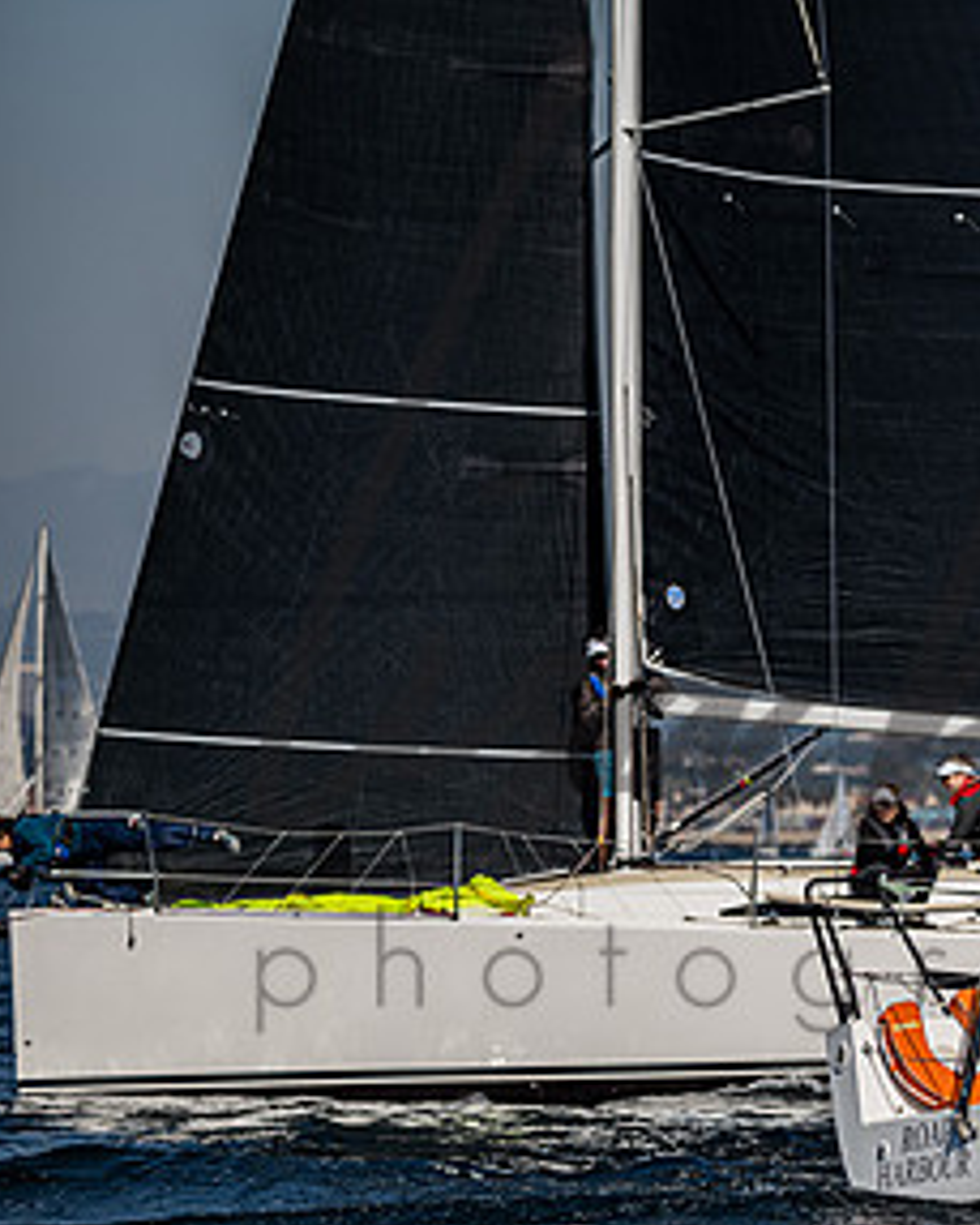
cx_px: 1226
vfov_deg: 5.8
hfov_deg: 4.6
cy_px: 649
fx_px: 12067
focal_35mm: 333
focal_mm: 170
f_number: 4.8
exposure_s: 1/6400
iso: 400
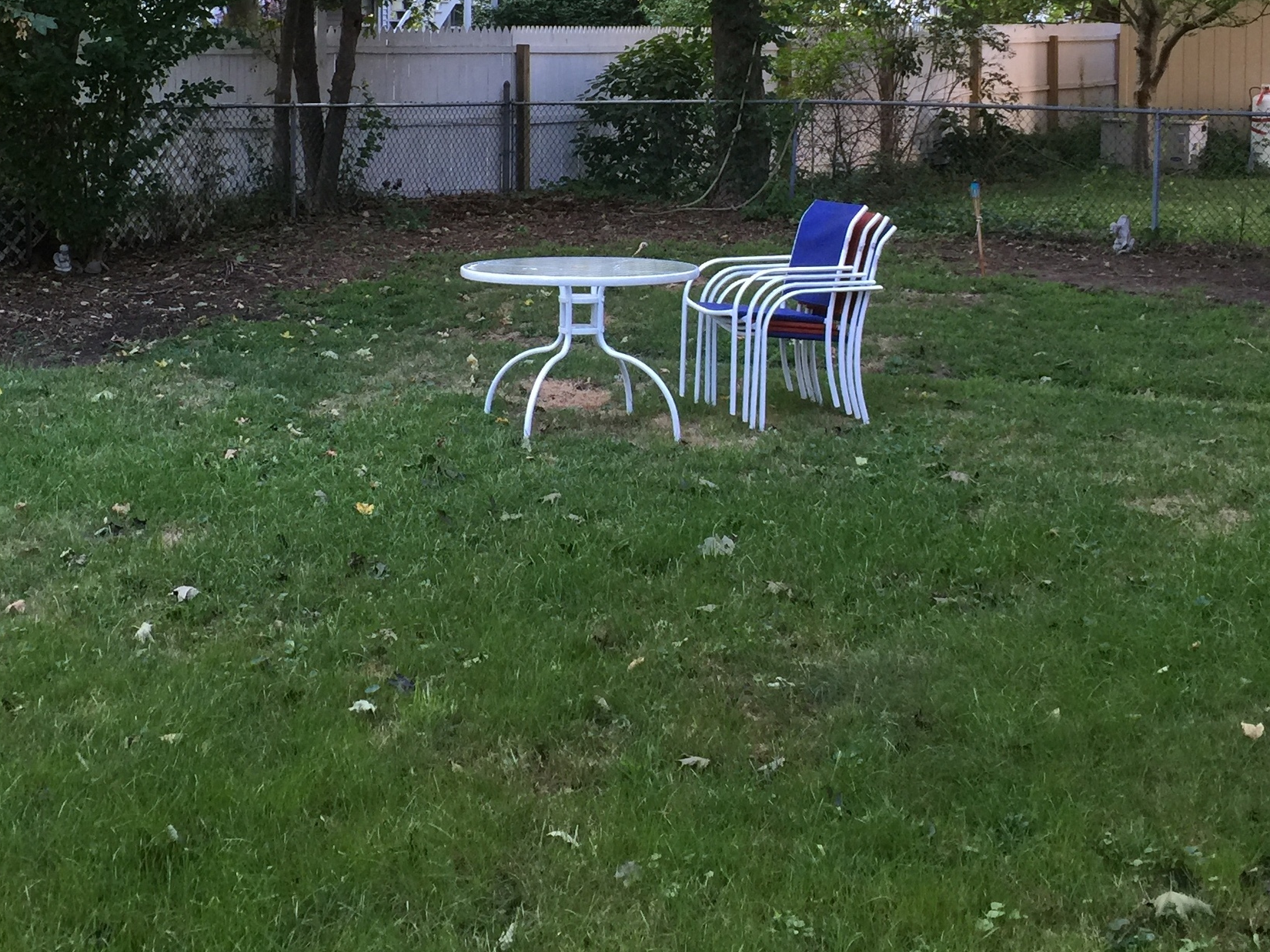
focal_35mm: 54
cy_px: 132
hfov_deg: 35.5
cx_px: 556
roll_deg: -1.8
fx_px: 1981
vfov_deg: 26.3
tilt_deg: -1.6
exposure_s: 1/40
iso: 40
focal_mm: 4.15
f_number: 2.2
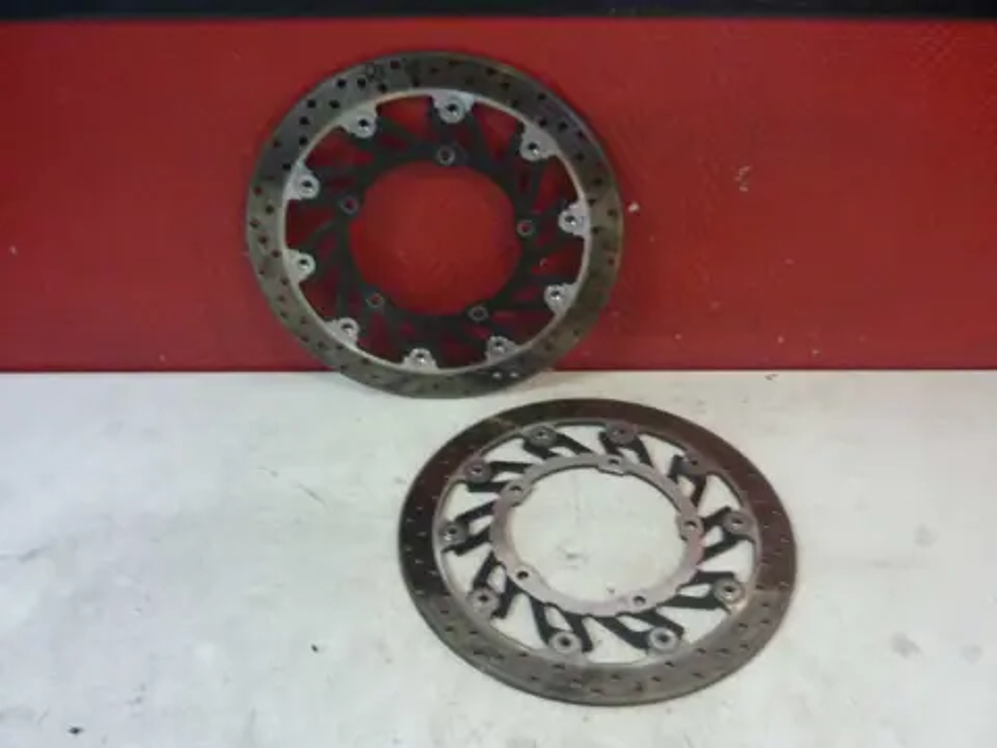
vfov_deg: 42.9
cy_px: 374
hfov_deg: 55.4
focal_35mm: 33
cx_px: 498
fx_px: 950
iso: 400
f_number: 2.8
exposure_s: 1/15
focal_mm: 5.5
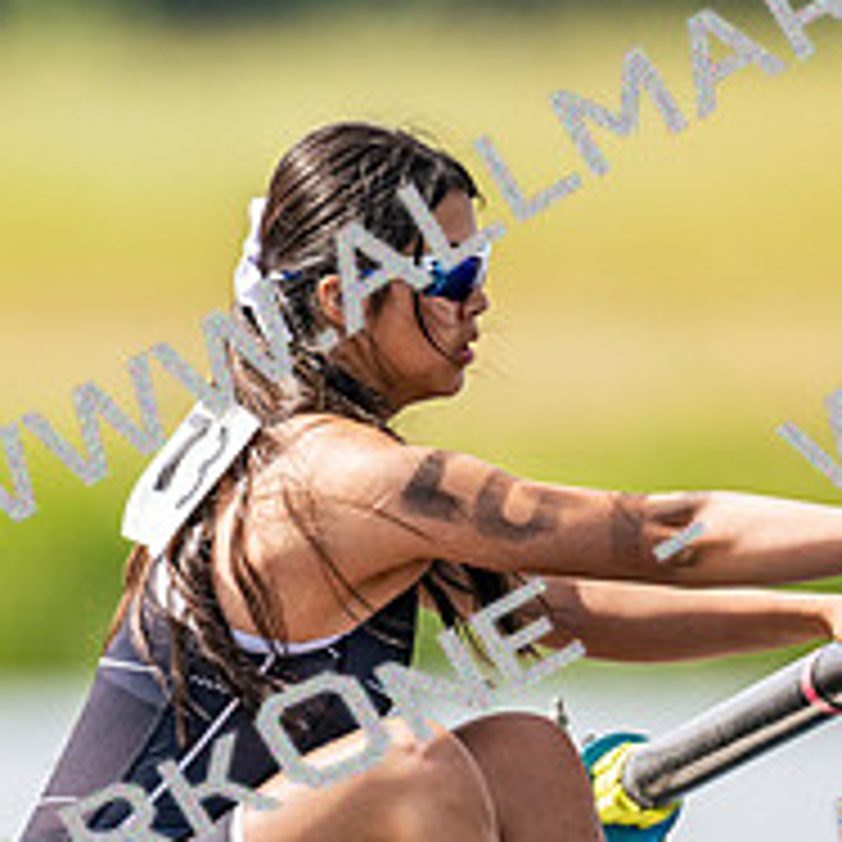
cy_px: 565
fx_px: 43591
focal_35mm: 1584
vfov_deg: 1.1
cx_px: 450
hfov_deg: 1.1
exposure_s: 1/2500
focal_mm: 600
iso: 250
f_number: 4
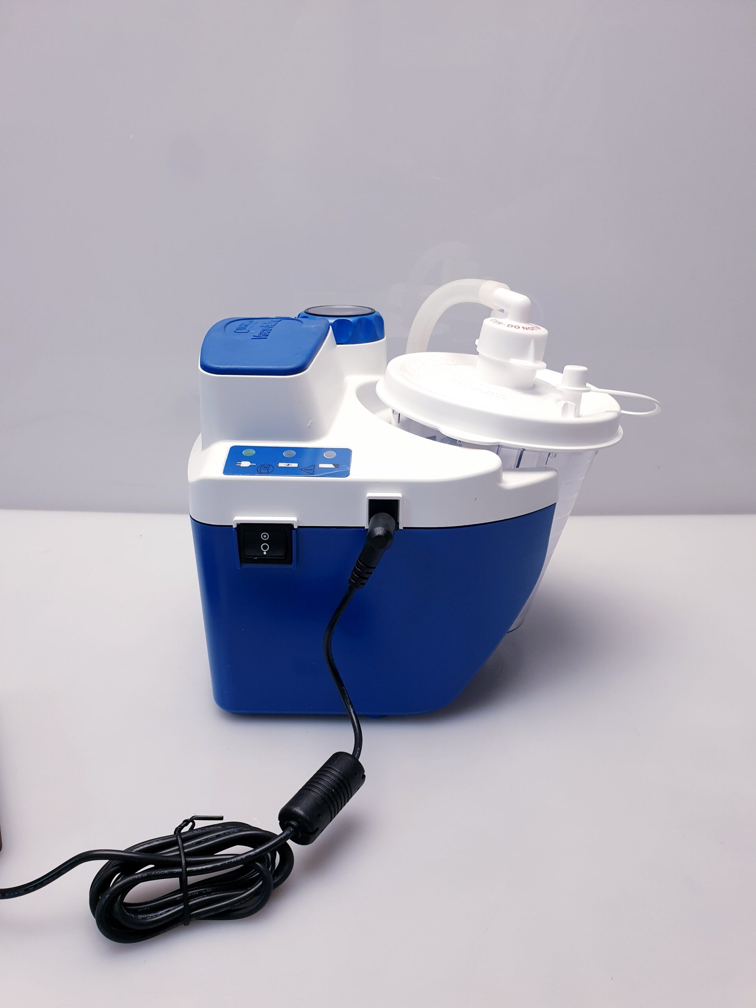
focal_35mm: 26
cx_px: 378
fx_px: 757
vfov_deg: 67.3
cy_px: 504
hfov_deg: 53.1
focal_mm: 4.3
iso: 100
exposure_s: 1/100
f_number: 2.4
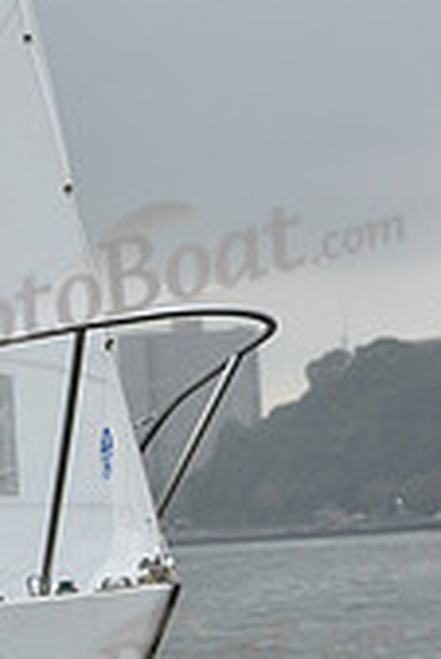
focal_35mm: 268
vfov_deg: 7.7
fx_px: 4914
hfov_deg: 5.1
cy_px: 540
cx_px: -343
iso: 400
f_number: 8
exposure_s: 1/800
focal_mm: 78
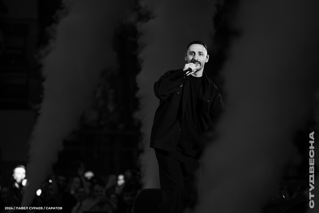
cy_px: 97
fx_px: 2031
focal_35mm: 229
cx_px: 154
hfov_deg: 9.0
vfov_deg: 6.0
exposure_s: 1/800
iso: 2500
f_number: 2.8
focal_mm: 200
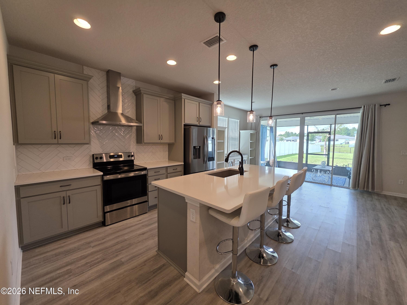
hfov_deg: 106.2
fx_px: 153
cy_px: 152
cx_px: 204
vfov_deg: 89.9
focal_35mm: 13
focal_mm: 2.2
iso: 100
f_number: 1.9
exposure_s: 1/120
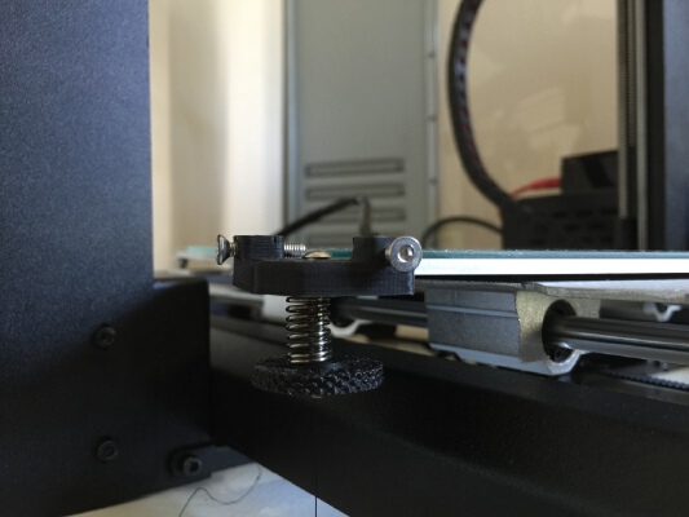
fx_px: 577
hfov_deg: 61.6
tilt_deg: -0.9
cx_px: 344
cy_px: 258
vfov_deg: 48.2
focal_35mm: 29
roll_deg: -0.1
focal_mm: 4.15
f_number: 2.2
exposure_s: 1/4
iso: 64
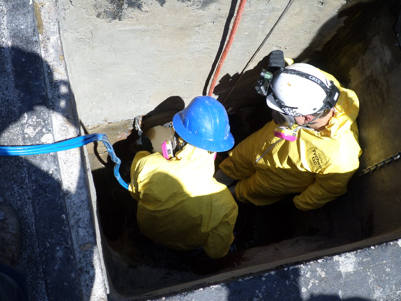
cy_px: 150
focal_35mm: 43
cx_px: 200
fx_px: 498
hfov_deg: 43.9
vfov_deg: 33.6
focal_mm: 7.8
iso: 80
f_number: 3.2
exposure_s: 1/750
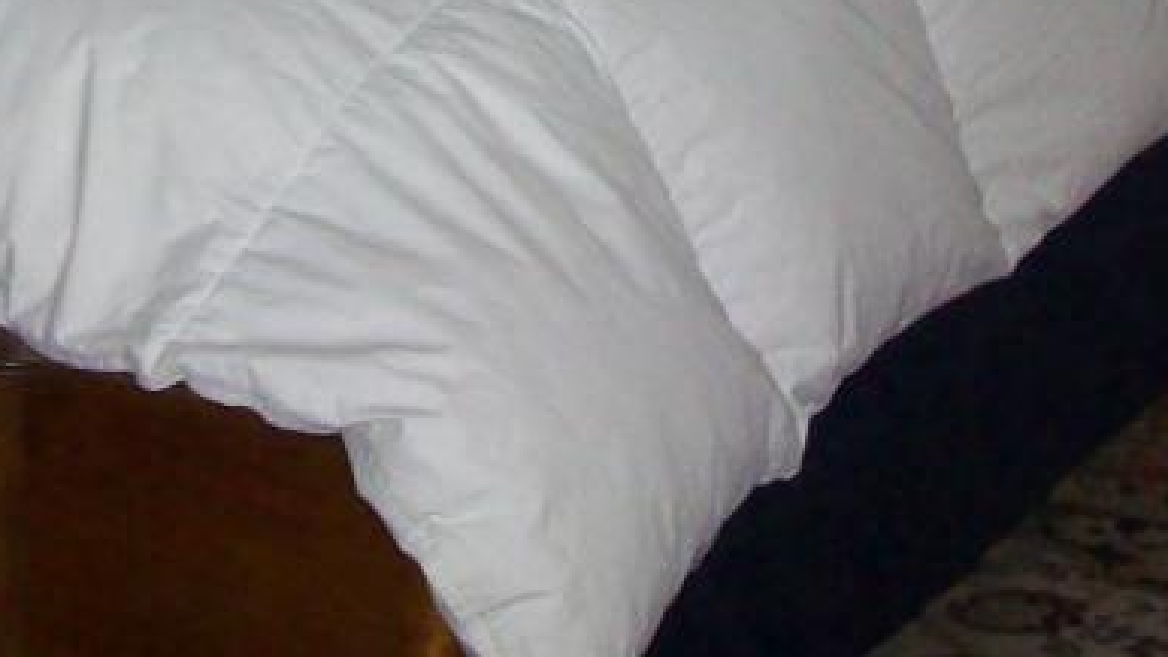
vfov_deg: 8.9
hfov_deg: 16.5
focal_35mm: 130
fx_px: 4026
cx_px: 466
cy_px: -503
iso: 200
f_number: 2.7
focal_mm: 6
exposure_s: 1/64
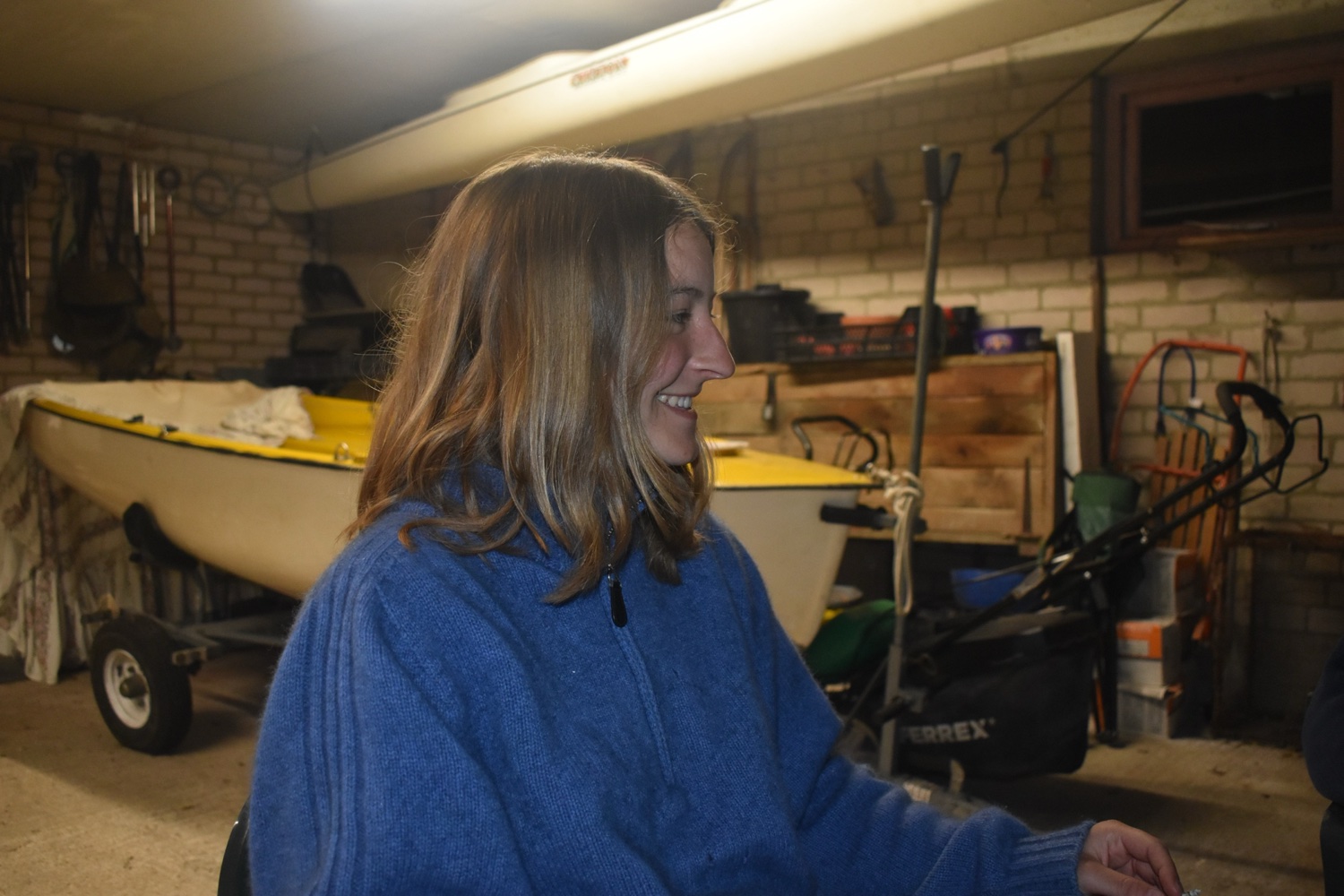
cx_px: 672
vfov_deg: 40.0
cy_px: 448
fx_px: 1232
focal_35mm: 33
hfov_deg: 57.2
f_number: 3.8
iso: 1600
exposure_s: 1/60
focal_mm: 22
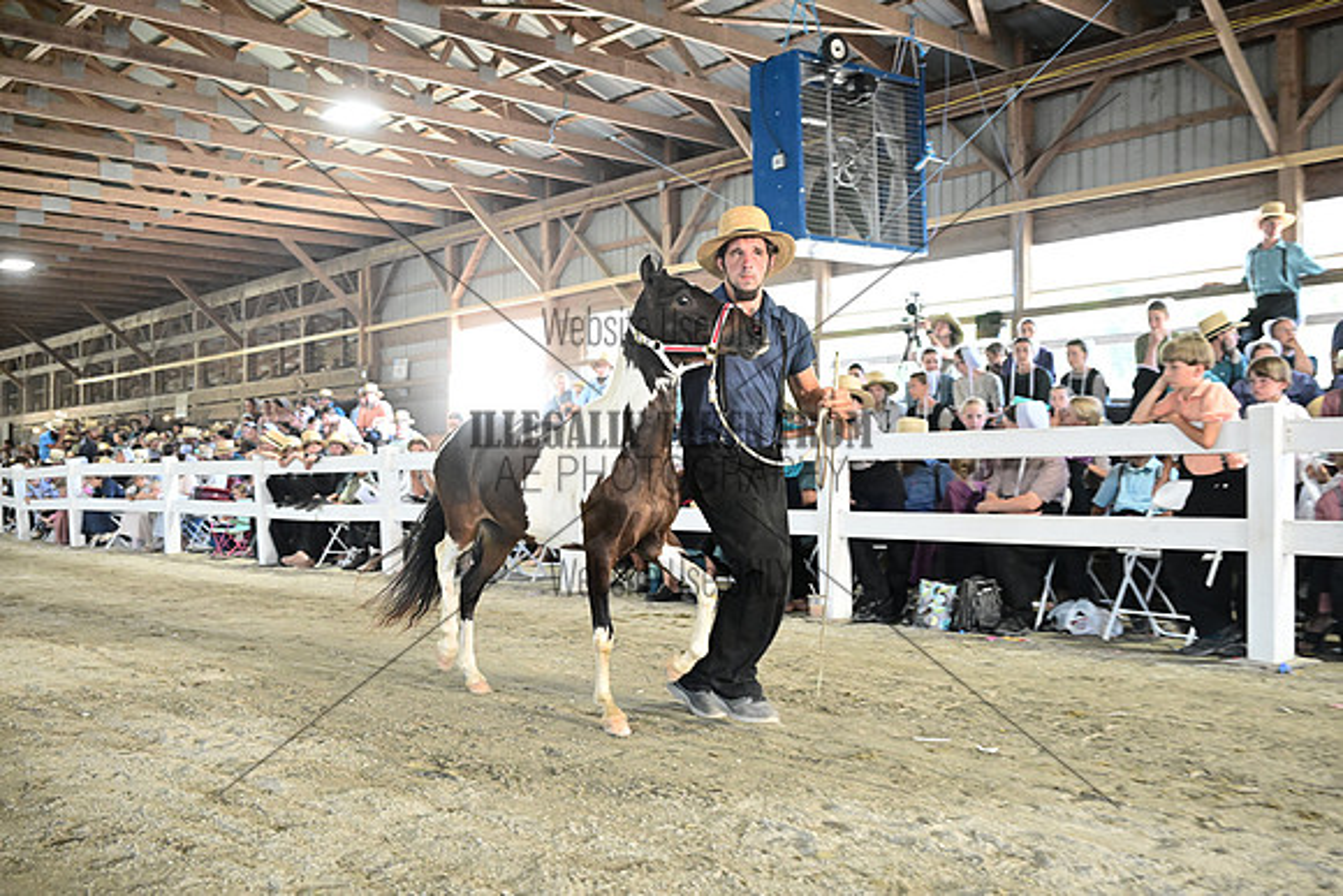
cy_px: 448
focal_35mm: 37
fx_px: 1381
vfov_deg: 36.0
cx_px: 672
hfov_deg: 51.9
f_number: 4
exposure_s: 1/300
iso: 6400
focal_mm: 37
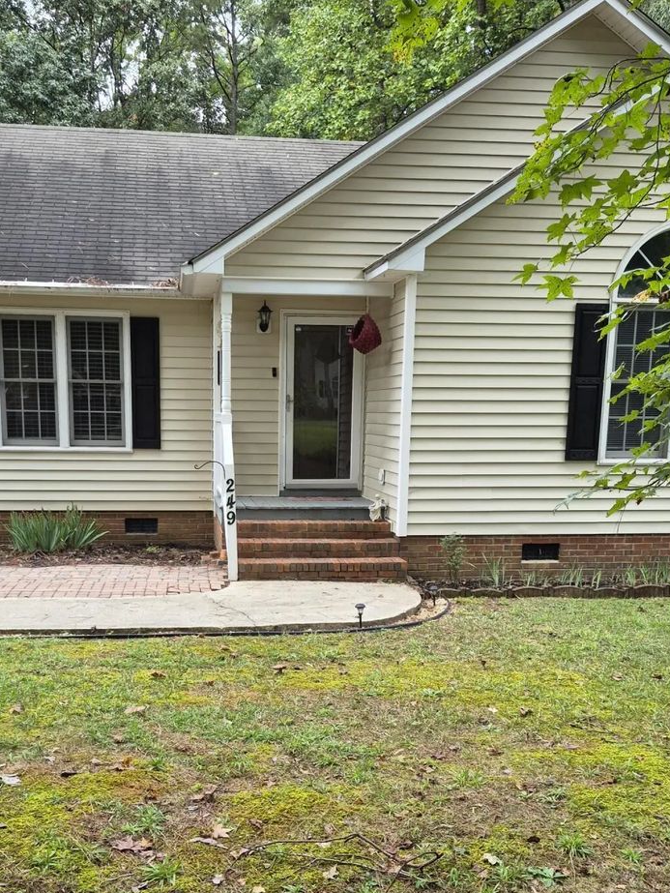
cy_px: 551
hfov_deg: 41.6
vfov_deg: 53.4
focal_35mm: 34
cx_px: 261
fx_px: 877
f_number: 1.8
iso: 40
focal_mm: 5.4
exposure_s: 1/180
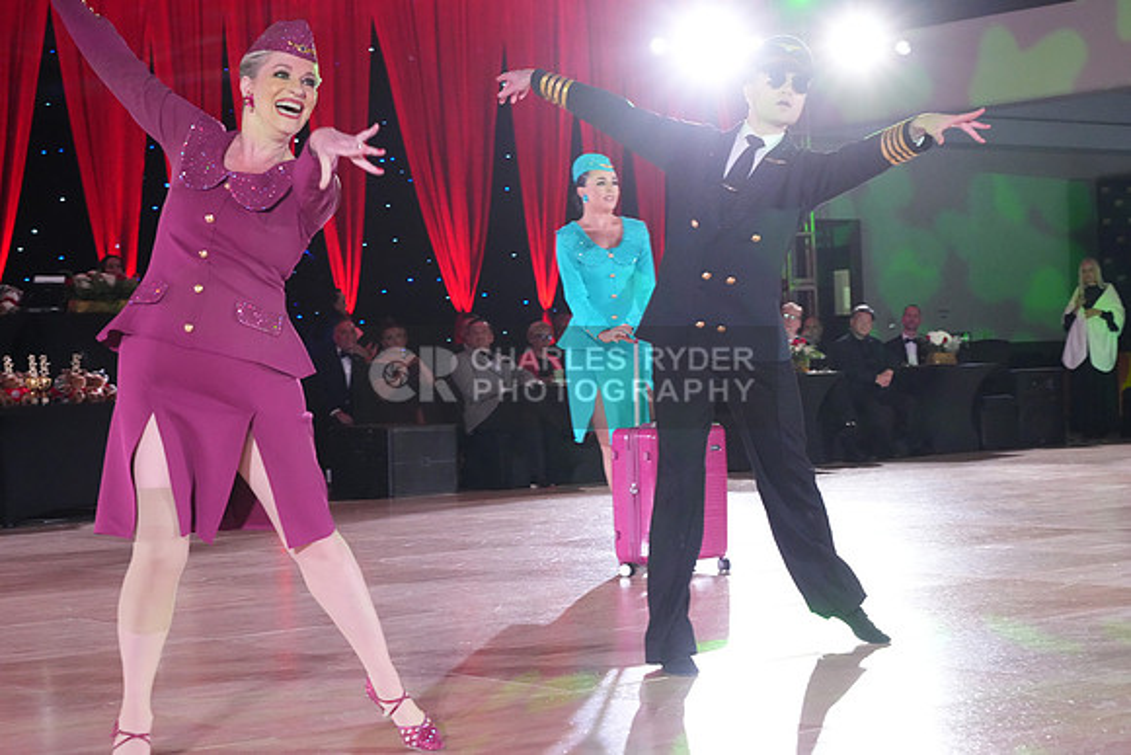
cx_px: 566
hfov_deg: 28.8
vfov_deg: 19.5
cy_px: 378
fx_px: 2200
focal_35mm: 70
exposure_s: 1/250
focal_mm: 70
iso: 8000
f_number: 6.3
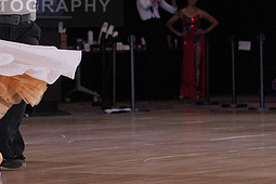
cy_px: -2
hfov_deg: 8.6
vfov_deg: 5.7
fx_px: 1832
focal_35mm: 239
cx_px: 5
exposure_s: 1/500
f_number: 3.5
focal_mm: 70
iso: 2000
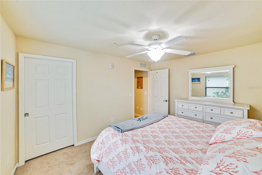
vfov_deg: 81.2
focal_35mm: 14
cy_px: 88
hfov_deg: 104.2
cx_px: 131
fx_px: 102
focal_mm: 14
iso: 160
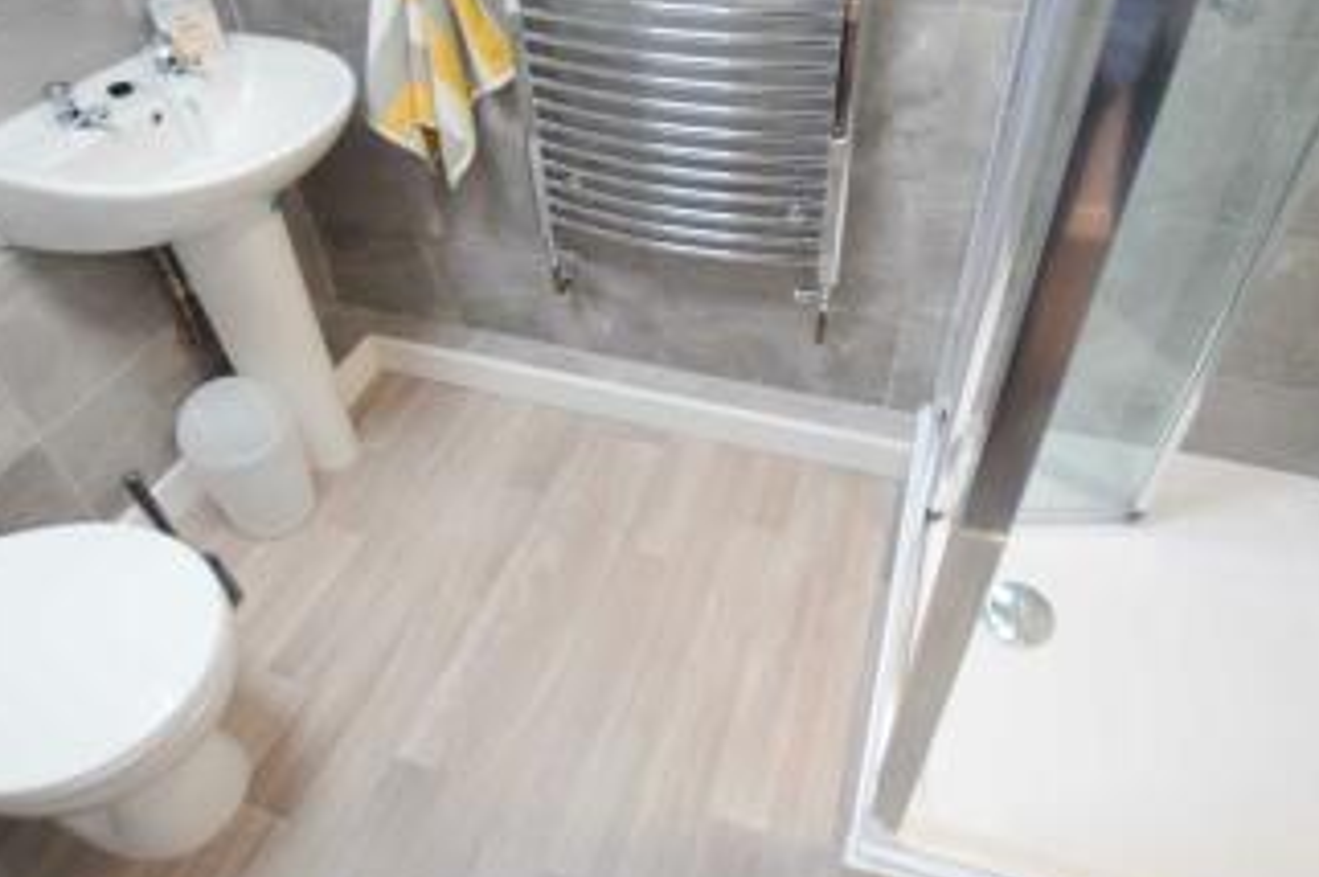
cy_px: 338
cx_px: 688
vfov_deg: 35.1
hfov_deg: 51.0
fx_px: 1381
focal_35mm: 38
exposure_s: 1/60
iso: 1100
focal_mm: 17
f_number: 3.5
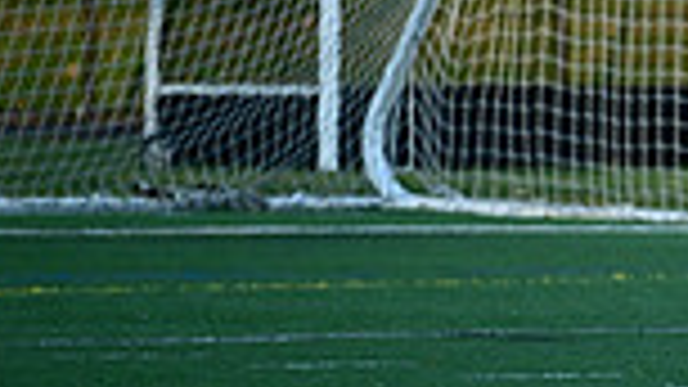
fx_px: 14501
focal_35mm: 795
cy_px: 358
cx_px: 1093
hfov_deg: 2.7
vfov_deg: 1.5
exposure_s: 1/1250
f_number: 2.8
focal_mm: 200
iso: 450
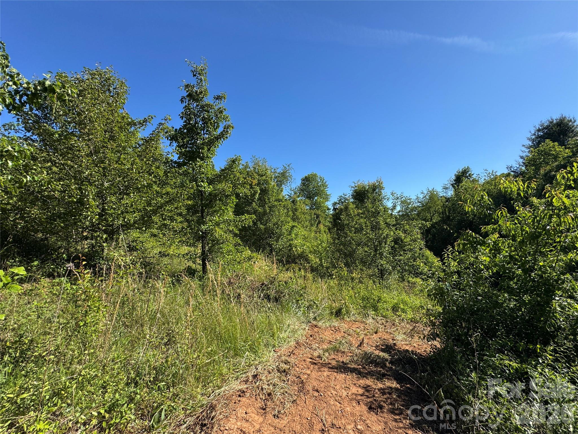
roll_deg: +2.1
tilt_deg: +4.6
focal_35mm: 14
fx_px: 234
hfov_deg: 102.1
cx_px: 289
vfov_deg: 85.7
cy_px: 217
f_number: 2.2
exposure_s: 1/1160
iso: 50
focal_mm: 2.22
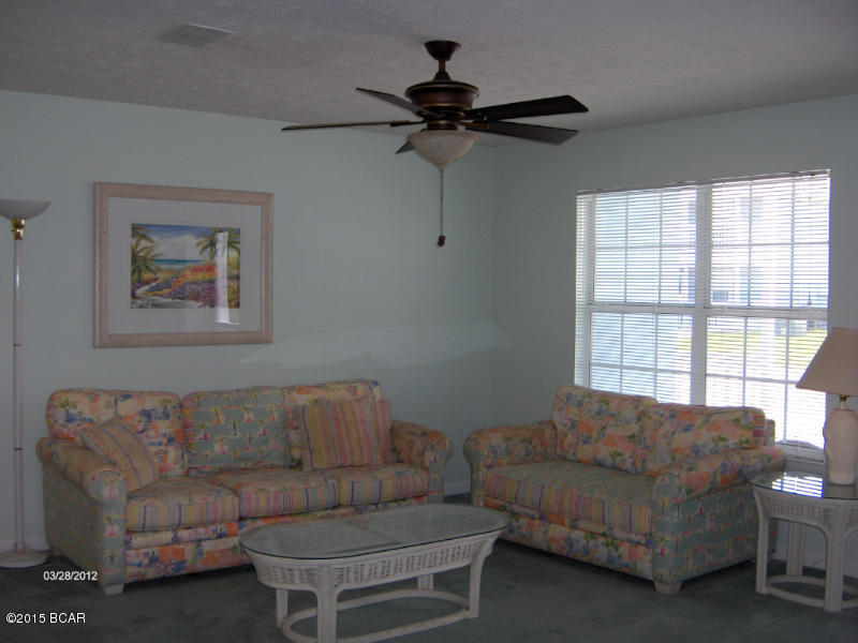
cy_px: 322
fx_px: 967
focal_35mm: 39
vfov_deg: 36.8
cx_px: 429
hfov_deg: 47.9
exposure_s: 1/60
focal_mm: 8
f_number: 2.8
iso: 100
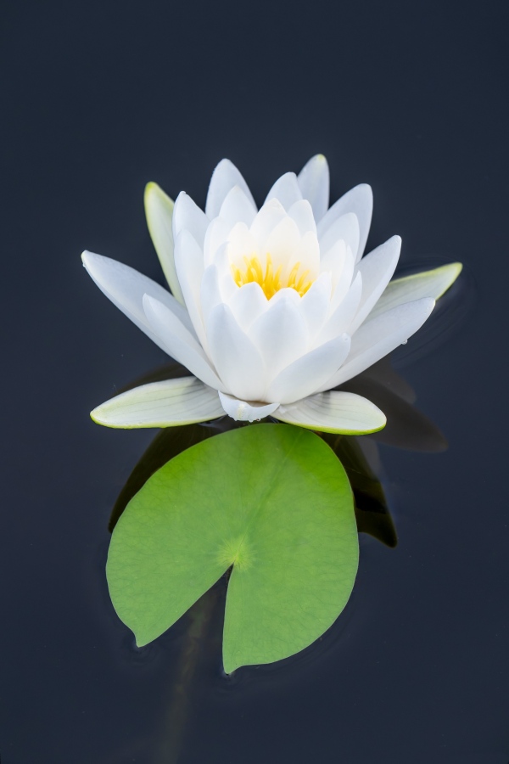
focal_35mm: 560
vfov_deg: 3.7
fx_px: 11876
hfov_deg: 2.5
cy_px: 382
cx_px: 254
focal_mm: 560
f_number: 9
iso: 1250
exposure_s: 1/400
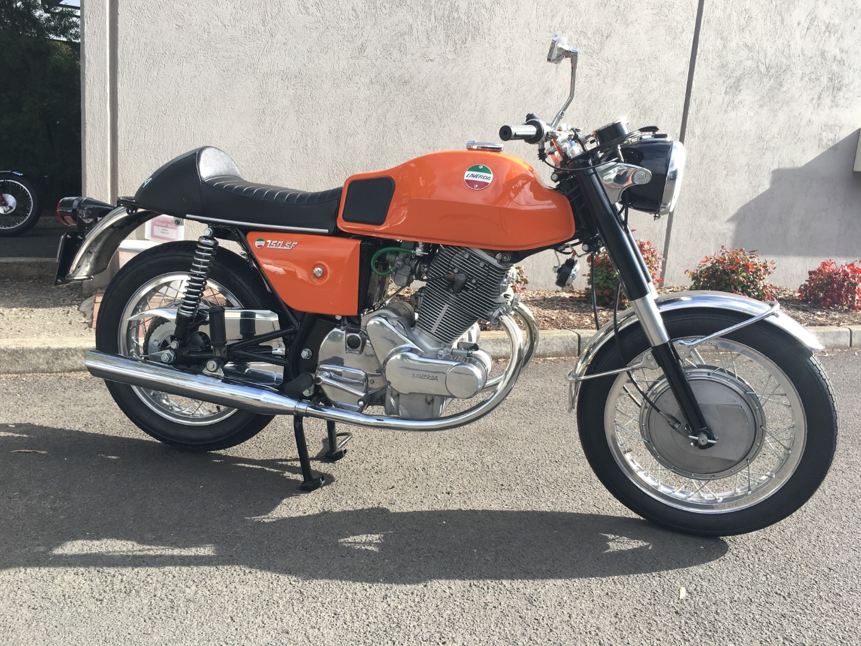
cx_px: 430
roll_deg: -4.3
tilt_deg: -9.6
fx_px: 721
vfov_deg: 48.2
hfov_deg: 61.7
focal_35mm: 29
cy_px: 323
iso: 25
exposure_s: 1/496
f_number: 2.2
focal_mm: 4.15
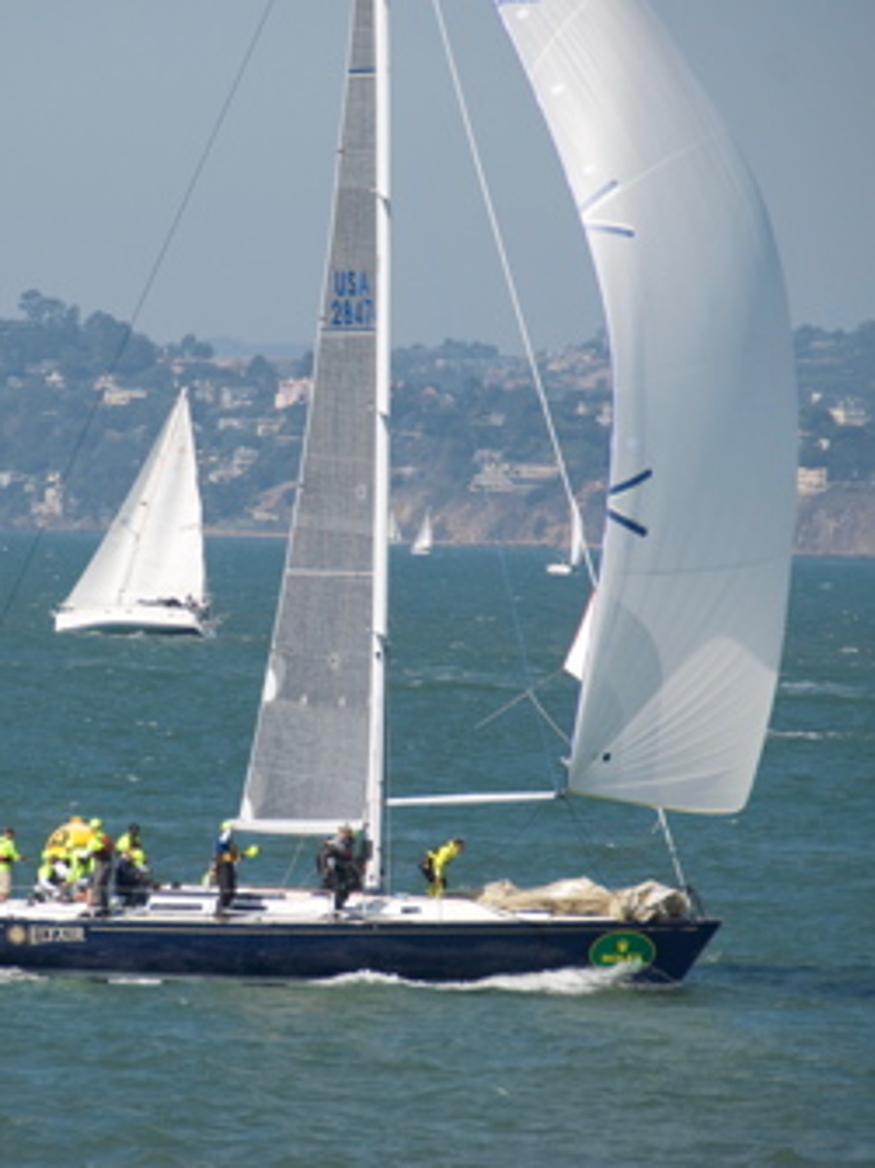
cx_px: 253
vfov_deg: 5.4
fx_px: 12444
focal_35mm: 369
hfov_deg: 4.0
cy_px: 584
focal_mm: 170
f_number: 5.6
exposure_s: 1/1600
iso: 320
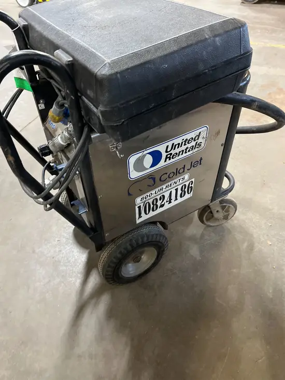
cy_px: 190
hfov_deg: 53.1
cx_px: 142
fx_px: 285
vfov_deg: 67.3
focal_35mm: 26
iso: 400
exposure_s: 1/40
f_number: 1.6
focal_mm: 5.1
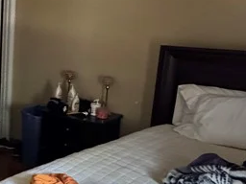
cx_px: -44
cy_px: 108
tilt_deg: -15.7
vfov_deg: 26.1
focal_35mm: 56
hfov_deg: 29.8
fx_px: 398
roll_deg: -0.7
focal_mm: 2.22
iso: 1250
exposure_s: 1/43
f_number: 2.2
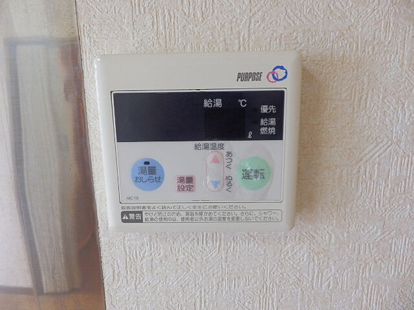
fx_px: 287
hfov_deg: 71.6
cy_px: 155
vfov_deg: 56.8
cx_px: 207
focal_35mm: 24
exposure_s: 1/30
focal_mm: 4.2
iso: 250
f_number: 3
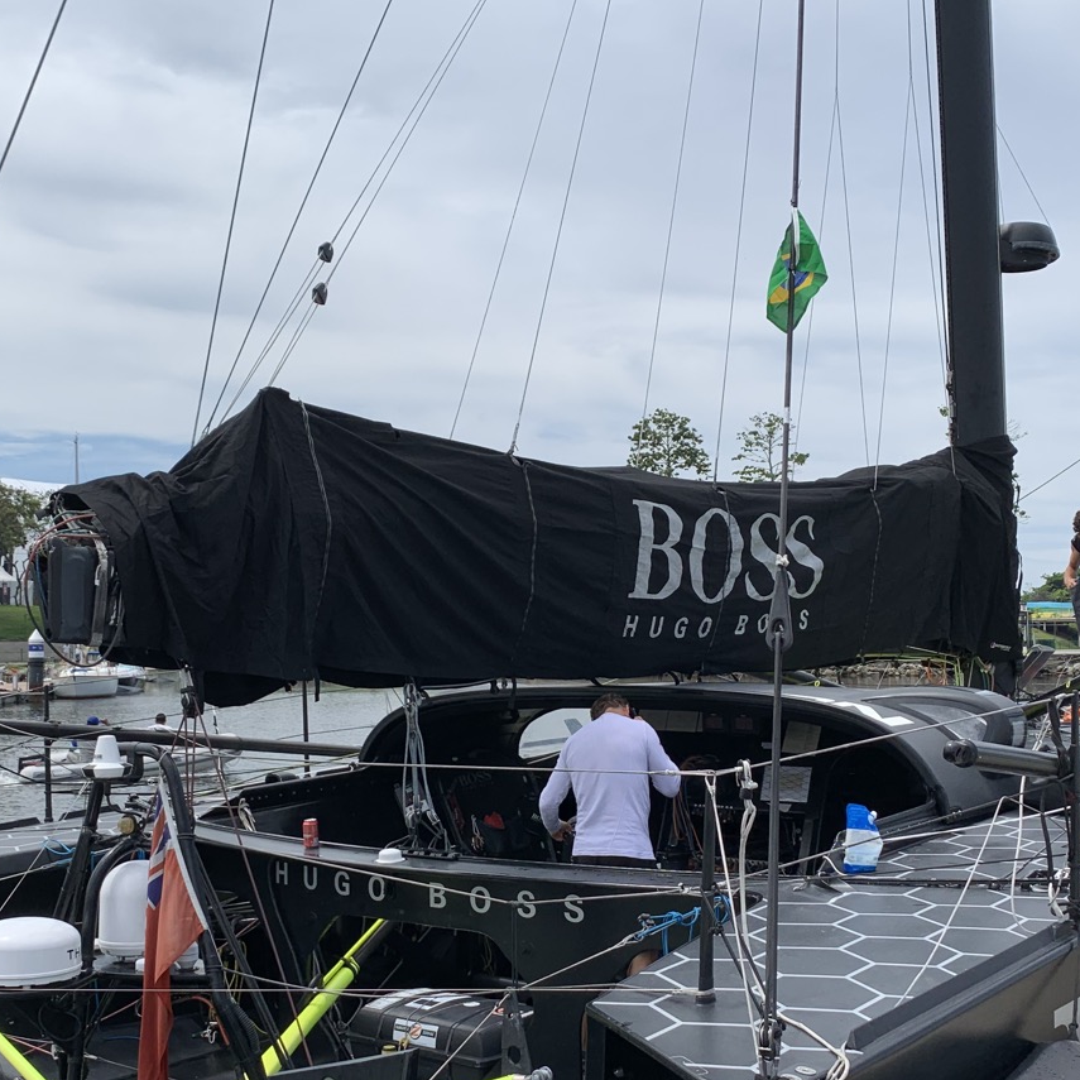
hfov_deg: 39.2
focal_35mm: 43
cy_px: 635
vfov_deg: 39.0
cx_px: 512
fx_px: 1518
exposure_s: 1/3401
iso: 25
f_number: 1.8
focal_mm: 4.25
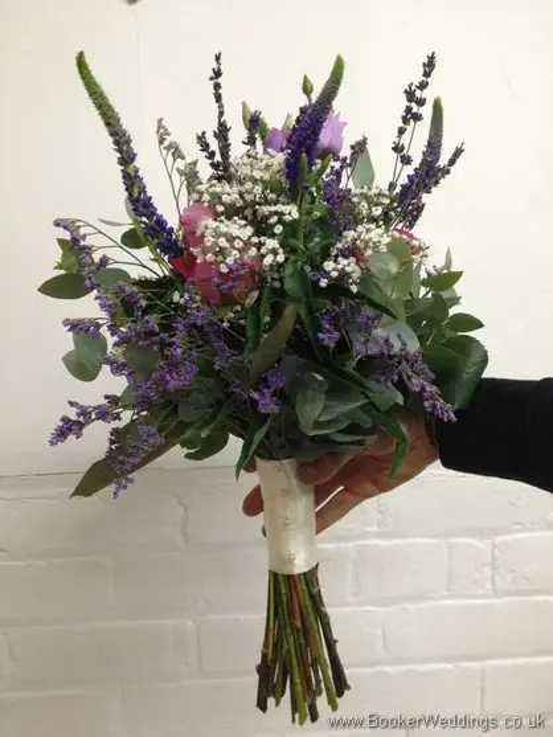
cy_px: 368
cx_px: 276
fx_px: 745
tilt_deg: -7.3
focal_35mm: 35
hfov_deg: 40.7
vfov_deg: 52.6
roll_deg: +1.2
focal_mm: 4.28
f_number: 2.4
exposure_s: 1/20
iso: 160
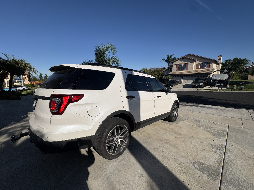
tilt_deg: -8.0
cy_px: 95
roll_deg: +0.7
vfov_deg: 85.7
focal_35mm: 14
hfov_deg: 102.1
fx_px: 103
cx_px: 127
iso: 50
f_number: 2.2
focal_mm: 2.22
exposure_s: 1/6135
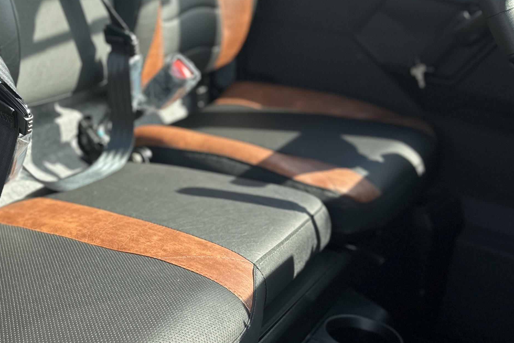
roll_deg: +1.0
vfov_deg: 24.8
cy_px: 87
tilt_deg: -16.8
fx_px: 771
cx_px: 28
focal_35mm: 54
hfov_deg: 34.3
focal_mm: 6.86
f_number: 1.78
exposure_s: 1/496
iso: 80
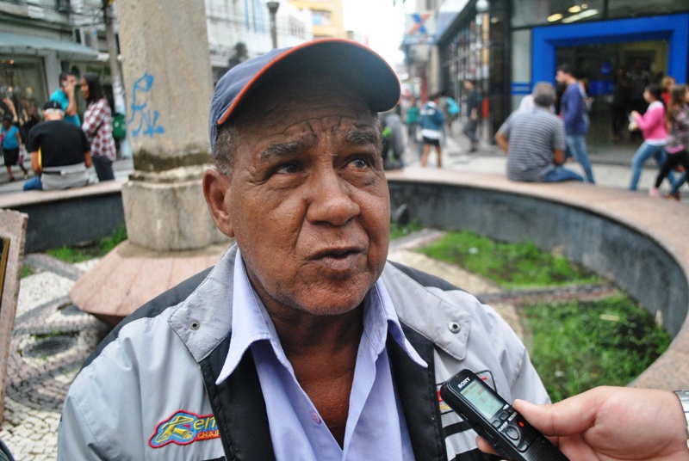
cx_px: 344
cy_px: 230
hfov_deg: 57.2
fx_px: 633
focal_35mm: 33
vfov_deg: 40.1
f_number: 3.8
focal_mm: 22
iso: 800
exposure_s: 1/400
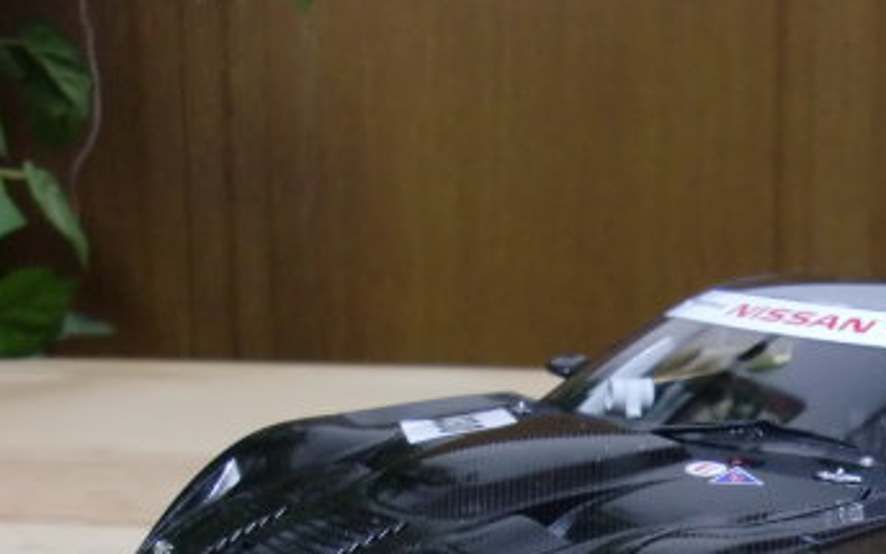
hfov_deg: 28.0
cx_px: 778
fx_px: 1714
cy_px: 523
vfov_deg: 18.0
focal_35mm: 71
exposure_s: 1/30
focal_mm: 6.3
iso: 400
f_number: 2.8
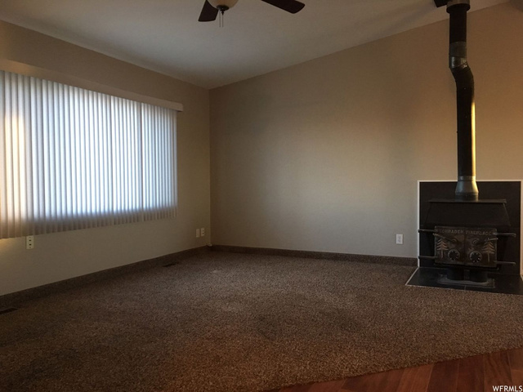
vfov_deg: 48.2
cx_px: 262
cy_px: 196
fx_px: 438
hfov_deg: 61.7
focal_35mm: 29
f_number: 2.2
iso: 200
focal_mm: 4.15
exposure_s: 1/24
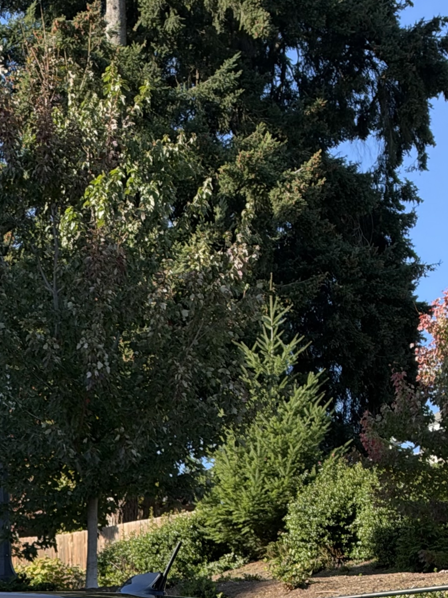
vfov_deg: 15.2
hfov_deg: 12.0
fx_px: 2105
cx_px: -44
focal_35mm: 122
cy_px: 828
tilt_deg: +3.6
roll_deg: +0.5
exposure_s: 1/1222
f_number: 1.8
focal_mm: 6.93
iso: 64
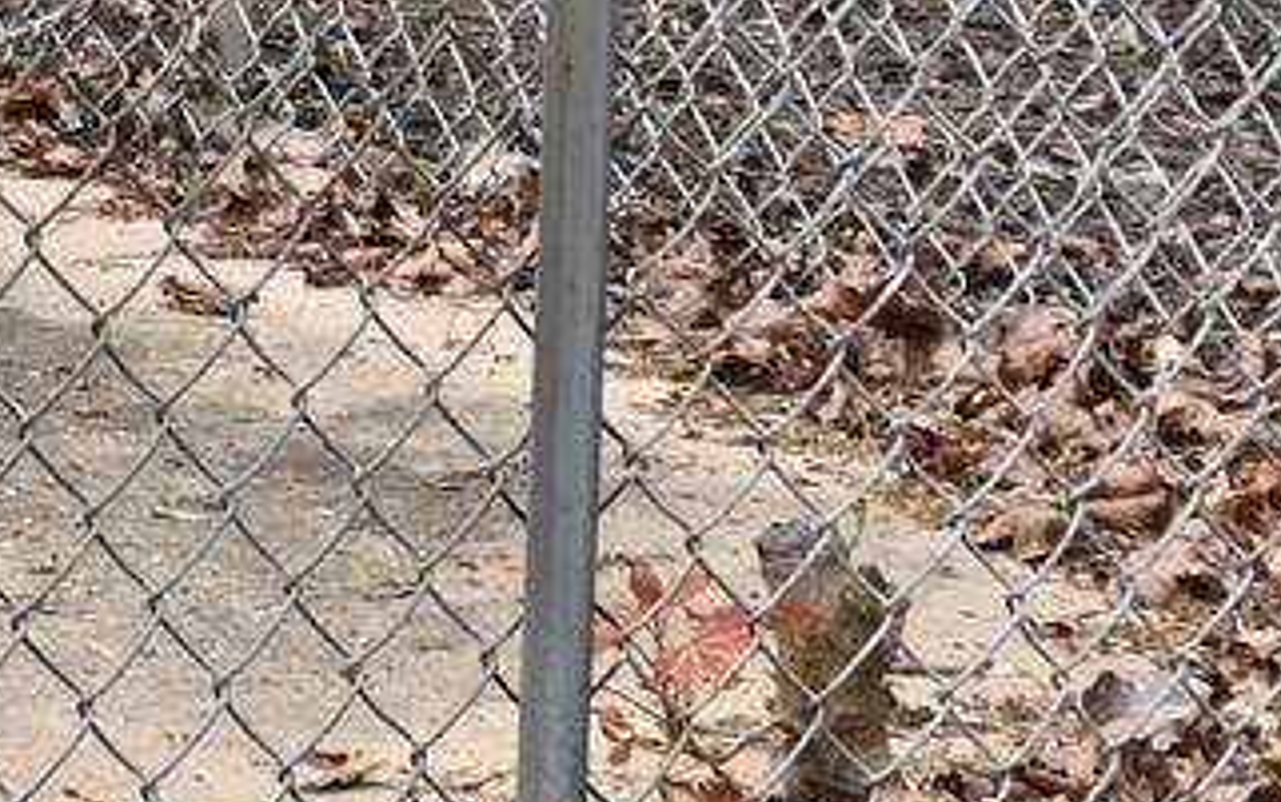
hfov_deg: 8.7
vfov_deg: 5.4
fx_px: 8344
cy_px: -441
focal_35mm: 239
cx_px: -160
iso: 125
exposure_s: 1/200
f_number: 4.2
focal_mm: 24.5
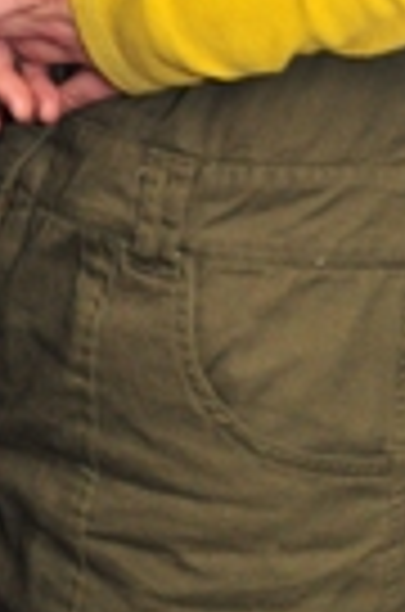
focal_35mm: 198
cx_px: -317
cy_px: -684
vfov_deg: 9.6
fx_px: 3358
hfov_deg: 6.7
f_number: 6.3
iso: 640
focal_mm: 28
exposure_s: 1/60
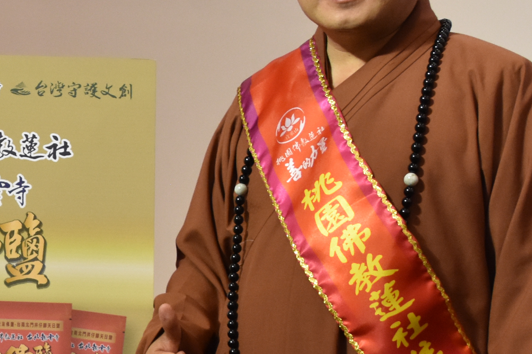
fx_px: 1832
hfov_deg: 15.9
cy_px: 284
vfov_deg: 11.0
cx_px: -117
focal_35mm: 124
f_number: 6.3
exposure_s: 1/160
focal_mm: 26
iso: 1600
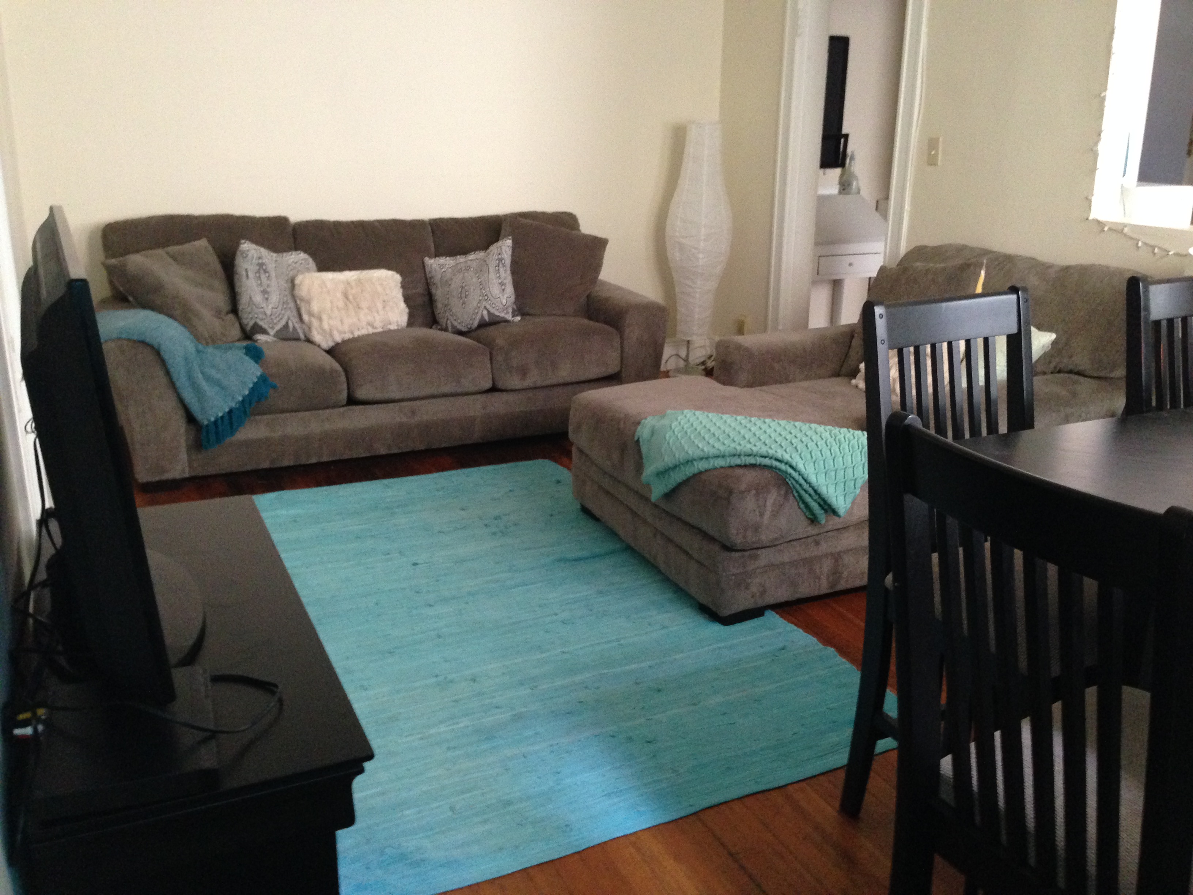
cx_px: 596
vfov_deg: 42.9
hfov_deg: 55.4
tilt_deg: -18.4
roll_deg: -0.7
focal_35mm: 33
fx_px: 1137
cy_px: 448
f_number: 2.4
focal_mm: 4.12
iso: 400
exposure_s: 1/20
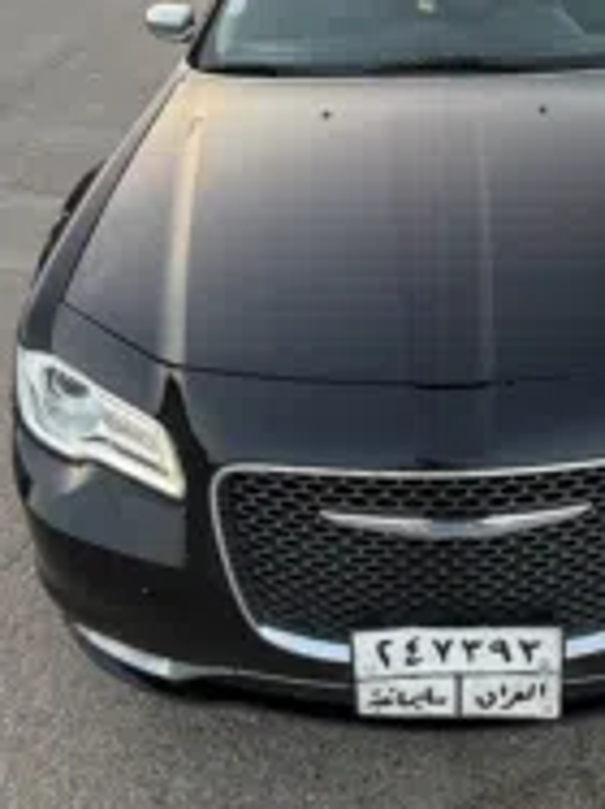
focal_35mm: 30
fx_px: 700
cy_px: 190
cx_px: 424
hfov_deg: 45.7
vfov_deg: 56.6
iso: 100
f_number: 2.2
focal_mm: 2.22
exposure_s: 1/99
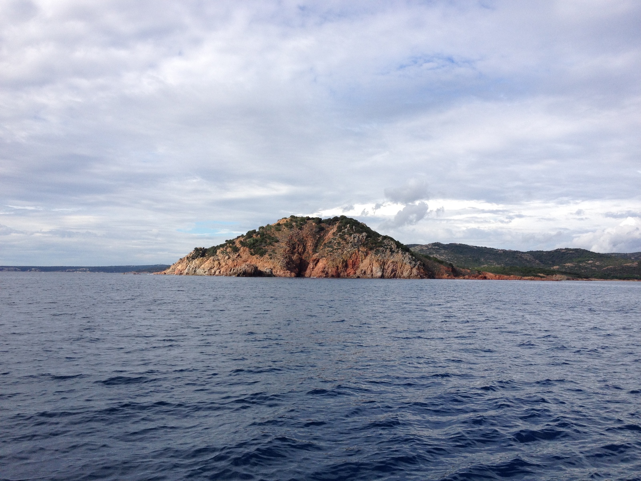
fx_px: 648
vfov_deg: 40.7
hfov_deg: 52.6
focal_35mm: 35
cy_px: 240
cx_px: 320
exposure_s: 1/1783
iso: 64
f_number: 2.4
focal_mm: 4.28
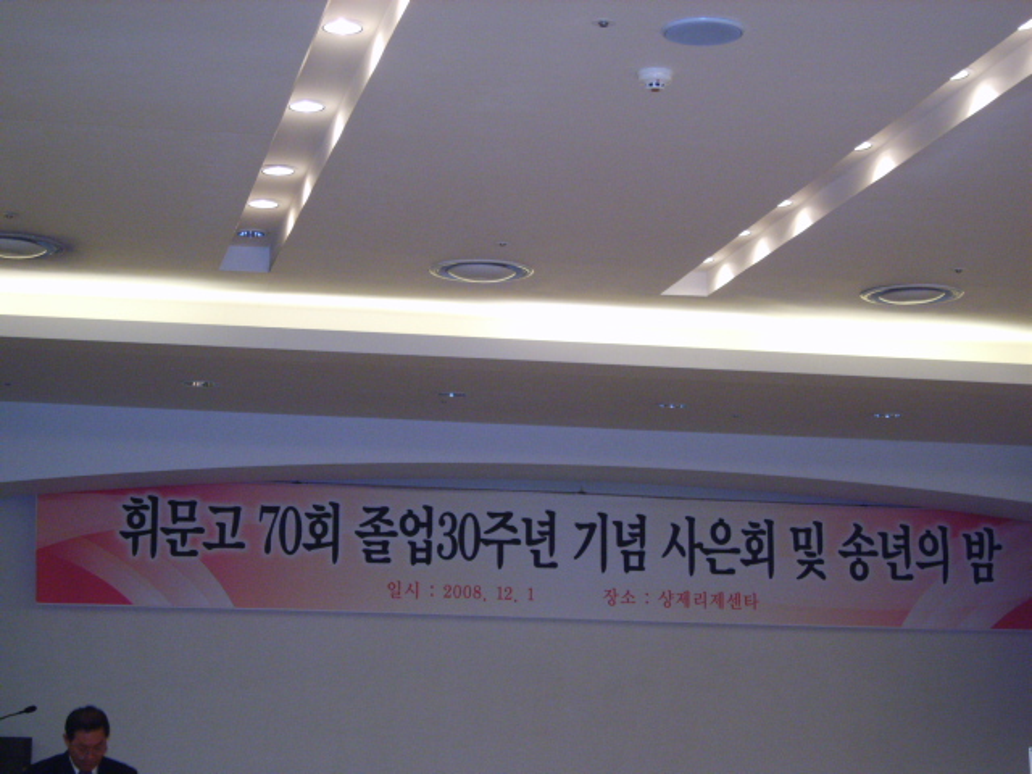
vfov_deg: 18.0
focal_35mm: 82
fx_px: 2445
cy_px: 387
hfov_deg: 23.8
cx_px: 516
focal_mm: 17
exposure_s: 1/60
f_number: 4.5
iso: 235
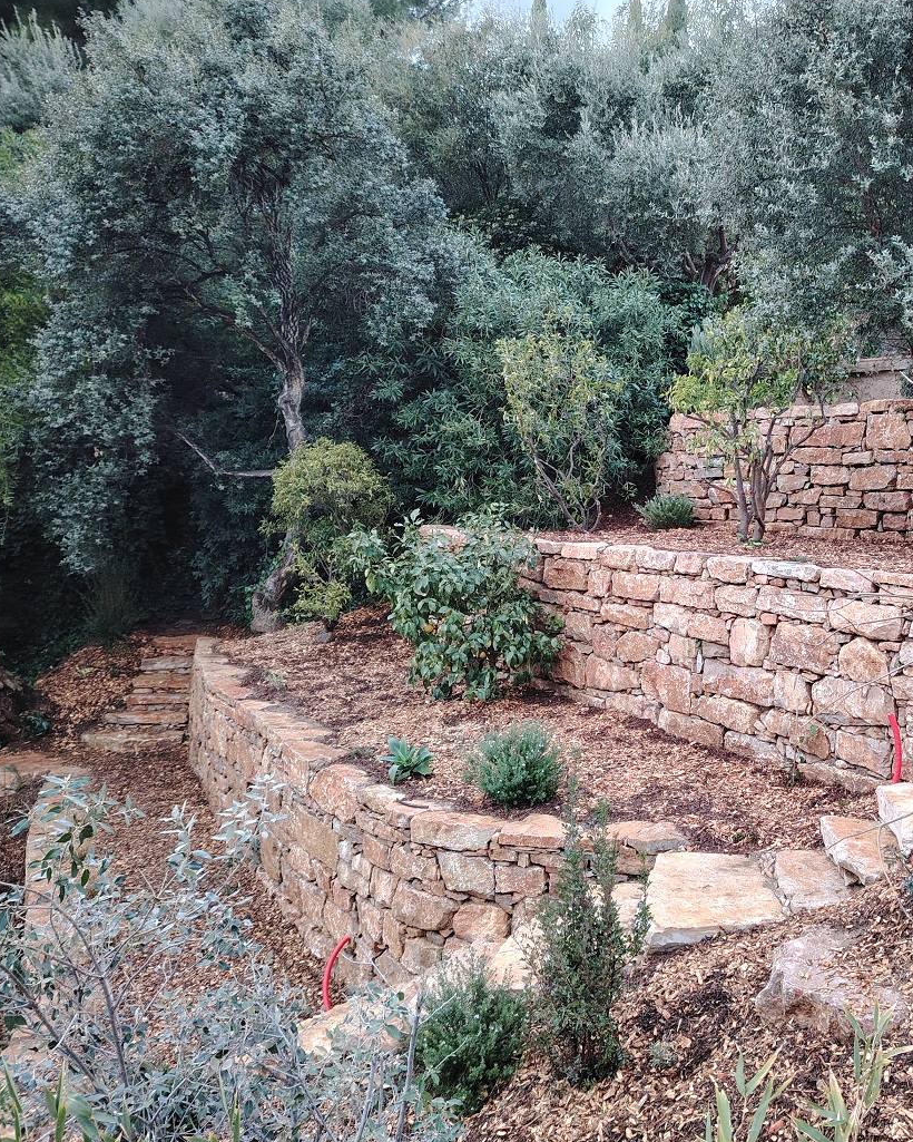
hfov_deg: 43.9
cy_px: 570
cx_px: 714
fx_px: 1081
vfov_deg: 55.7
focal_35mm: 32
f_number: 1.75
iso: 1453
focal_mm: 5.25
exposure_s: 1/33.3
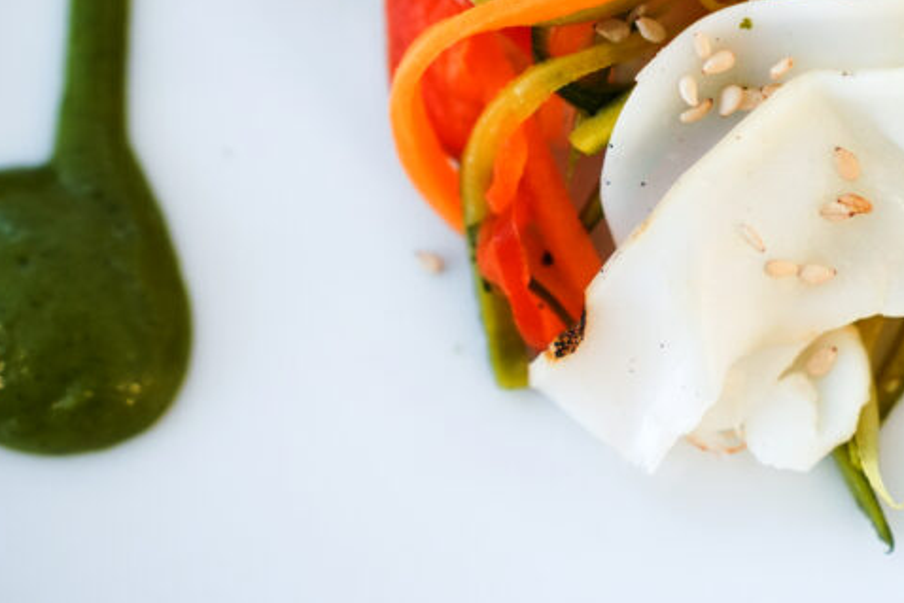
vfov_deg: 18.1
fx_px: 1884
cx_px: 777
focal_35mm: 75
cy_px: 139
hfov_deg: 26.3
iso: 1600
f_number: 3.2
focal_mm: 35
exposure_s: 1/160
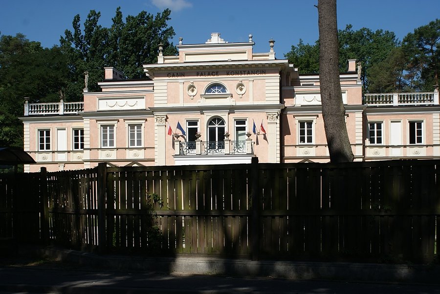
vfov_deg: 25.8
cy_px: 147
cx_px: 220
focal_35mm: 52
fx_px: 642
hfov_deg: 37.8
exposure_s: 1/250
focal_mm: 35
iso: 100
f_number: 9
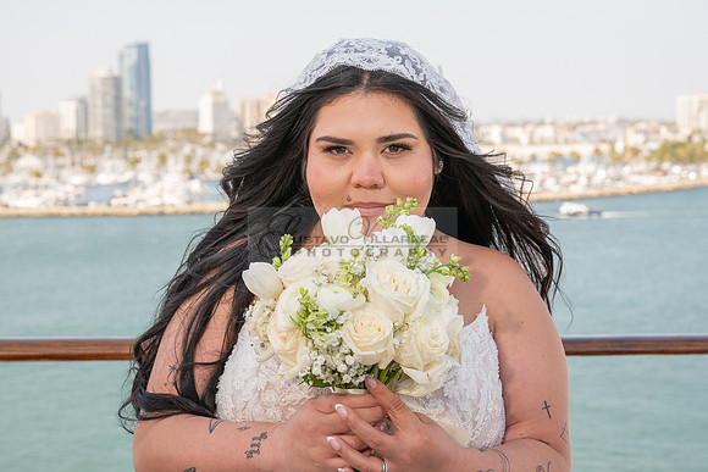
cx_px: 354
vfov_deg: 19.5
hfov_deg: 28.8
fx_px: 1377
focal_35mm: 70
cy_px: 236
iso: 200
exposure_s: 1/200
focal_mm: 70
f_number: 9
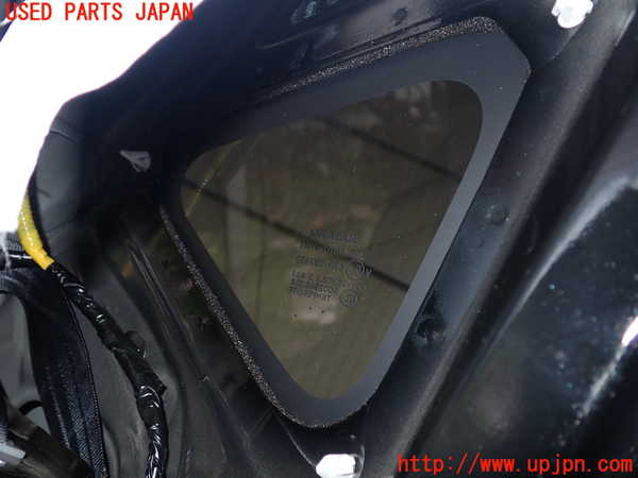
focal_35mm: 30
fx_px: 553
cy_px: 239
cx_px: 319
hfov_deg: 60.0
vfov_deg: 46.8
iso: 100
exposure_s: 1/30
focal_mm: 5.4
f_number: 6.3
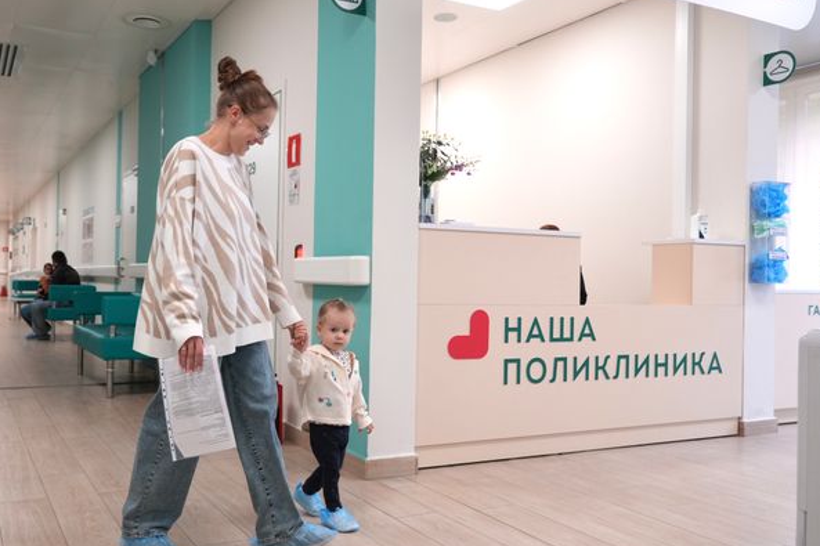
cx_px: 351
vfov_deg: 39.9
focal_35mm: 33
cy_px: 263
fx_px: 751
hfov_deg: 57.0
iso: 1600
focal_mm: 28
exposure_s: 1/125
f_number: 5
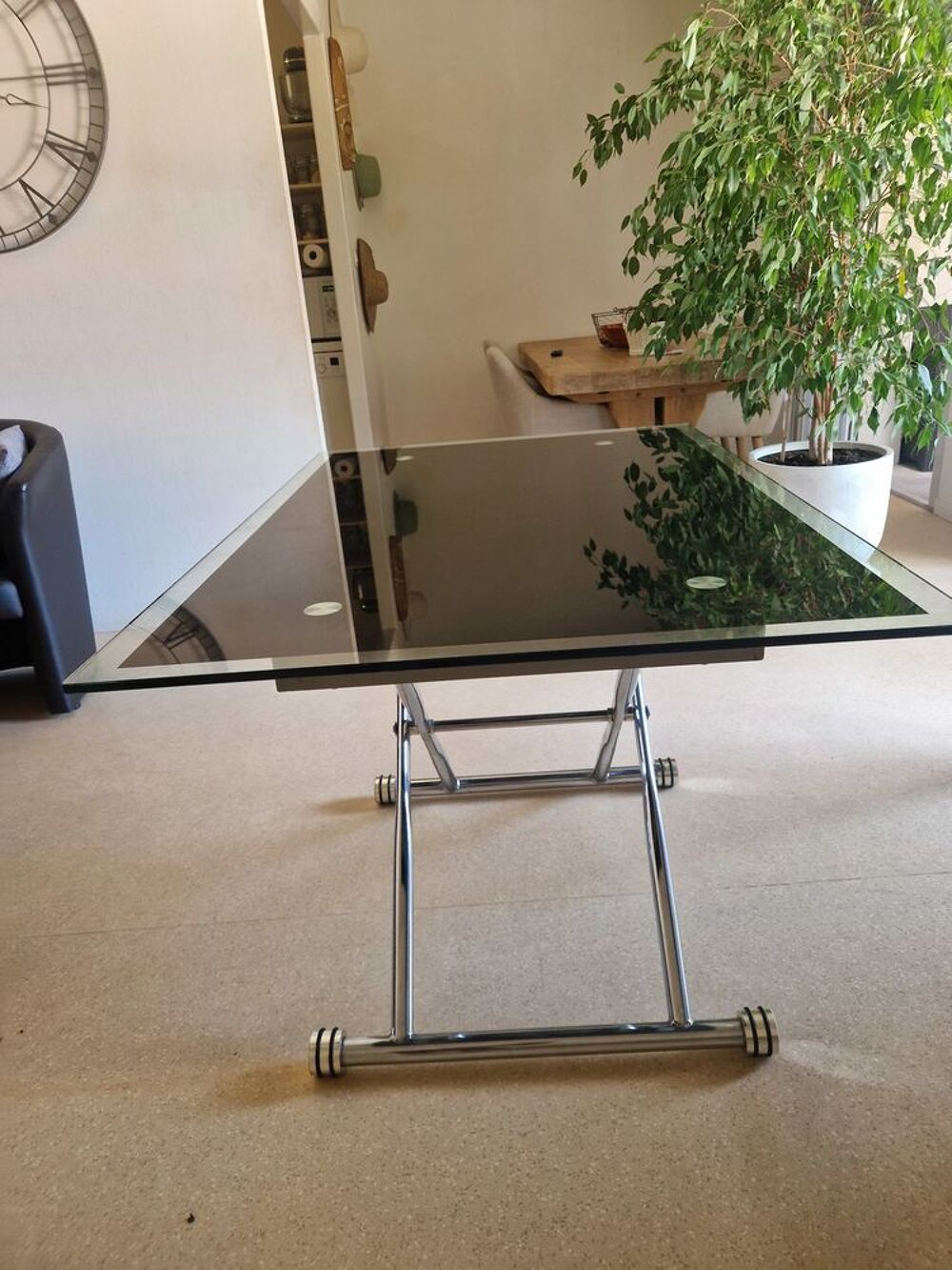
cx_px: 476
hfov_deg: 58.9
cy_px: 635
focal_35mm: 23
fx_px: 843
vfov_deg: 73.9
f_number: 1.8
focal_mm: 5.4
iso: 320
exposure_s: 1/100
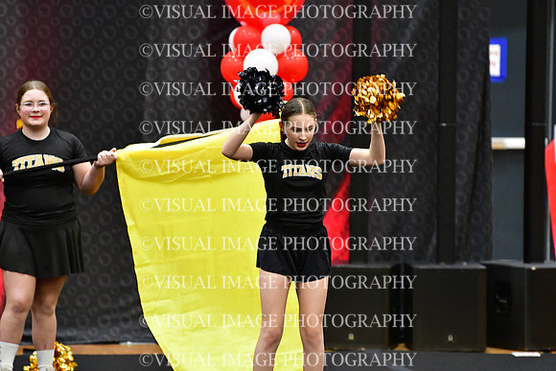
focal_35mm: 300
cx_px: 278
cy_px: 186
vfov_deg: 4.6
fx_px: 4634
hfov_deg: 6.9
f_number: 3.2
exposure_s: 1/500
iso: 5000
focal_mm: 200
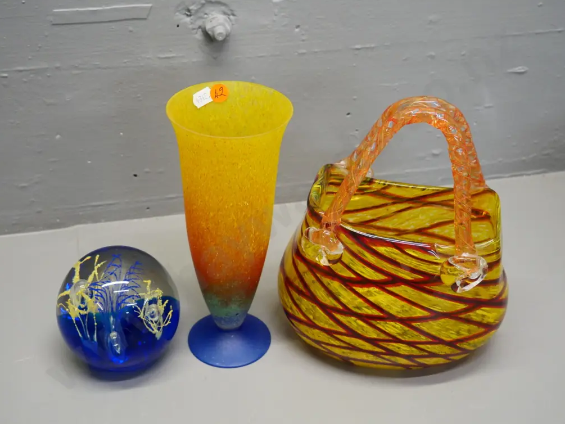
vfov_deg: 26.6
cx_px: 283
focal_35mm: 55
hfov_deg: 34.9
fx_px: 898
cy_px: 211
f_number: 4.6
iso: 1600
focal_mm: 27
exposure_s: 1/80
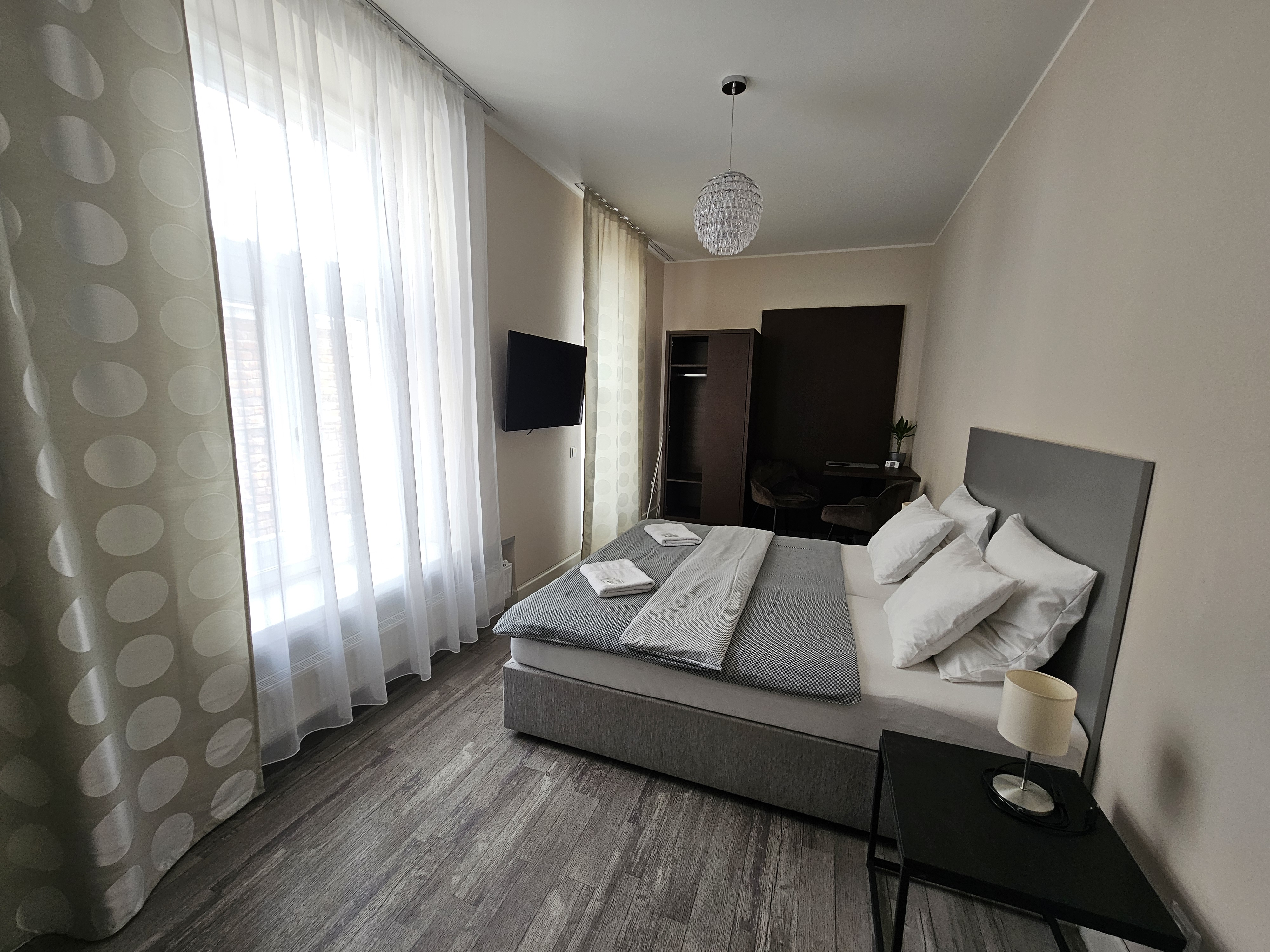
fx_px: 477
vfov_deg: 89.9
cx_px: 635
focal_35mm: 13
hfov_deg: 106.2
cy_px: 476
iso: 80
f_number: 2.2
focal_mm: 2.2
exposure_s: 1/71
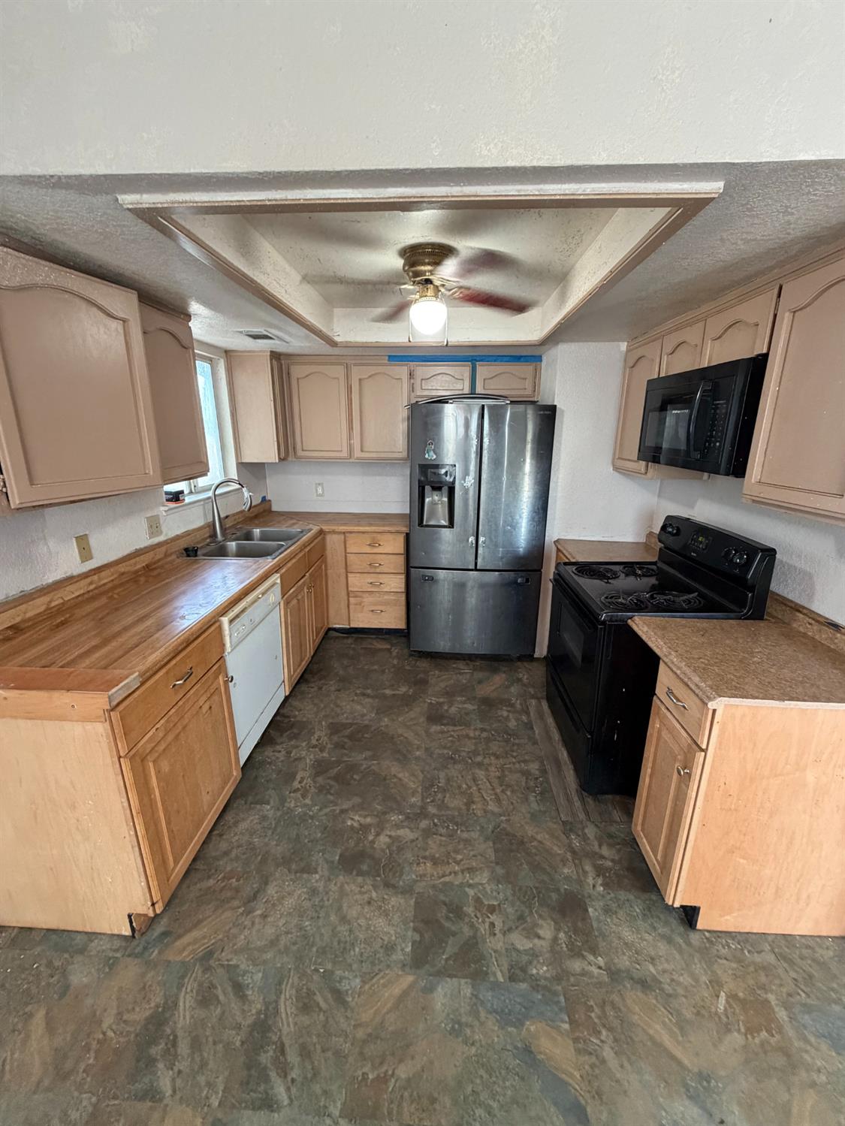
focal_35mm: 14
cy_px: 563
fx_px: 455
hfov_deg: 85.7
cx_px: 422
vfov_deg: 102.0
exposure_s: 1/60
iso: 500
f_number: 2.2
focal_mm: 2.22
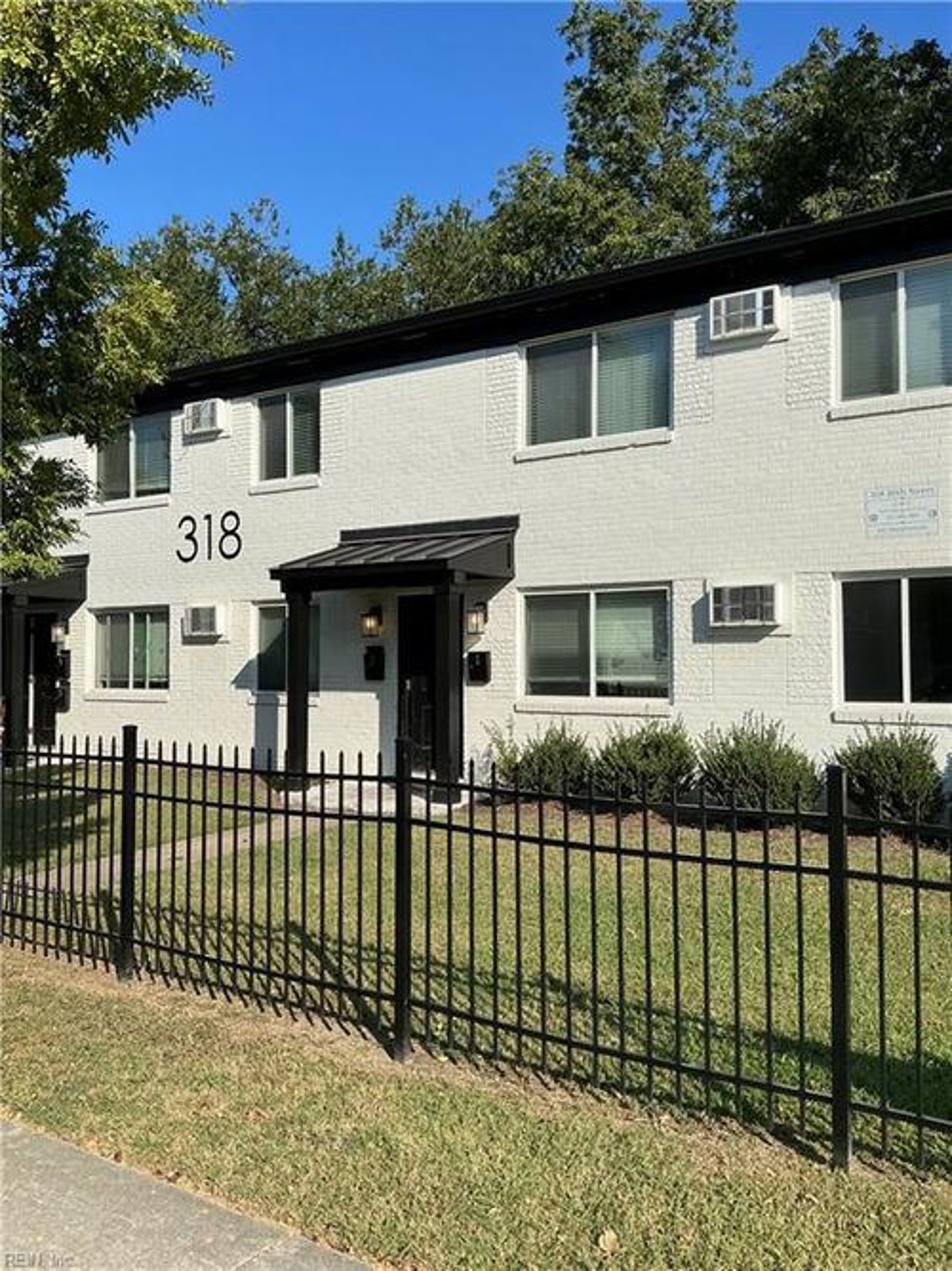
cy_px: 636
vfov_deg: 61.7
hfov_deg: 48.2
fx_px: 1064
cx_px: 476
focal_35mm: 29
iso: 25
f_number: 1.8
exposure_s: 1/2538
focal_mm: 3
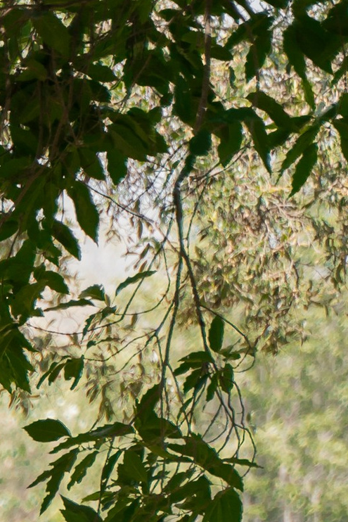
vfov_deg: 5.2
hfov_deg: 3.5
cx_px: -370
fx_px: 5623
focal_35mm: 388
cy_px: 941
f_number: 2.8
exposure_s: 1/500
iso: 200
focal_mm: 75
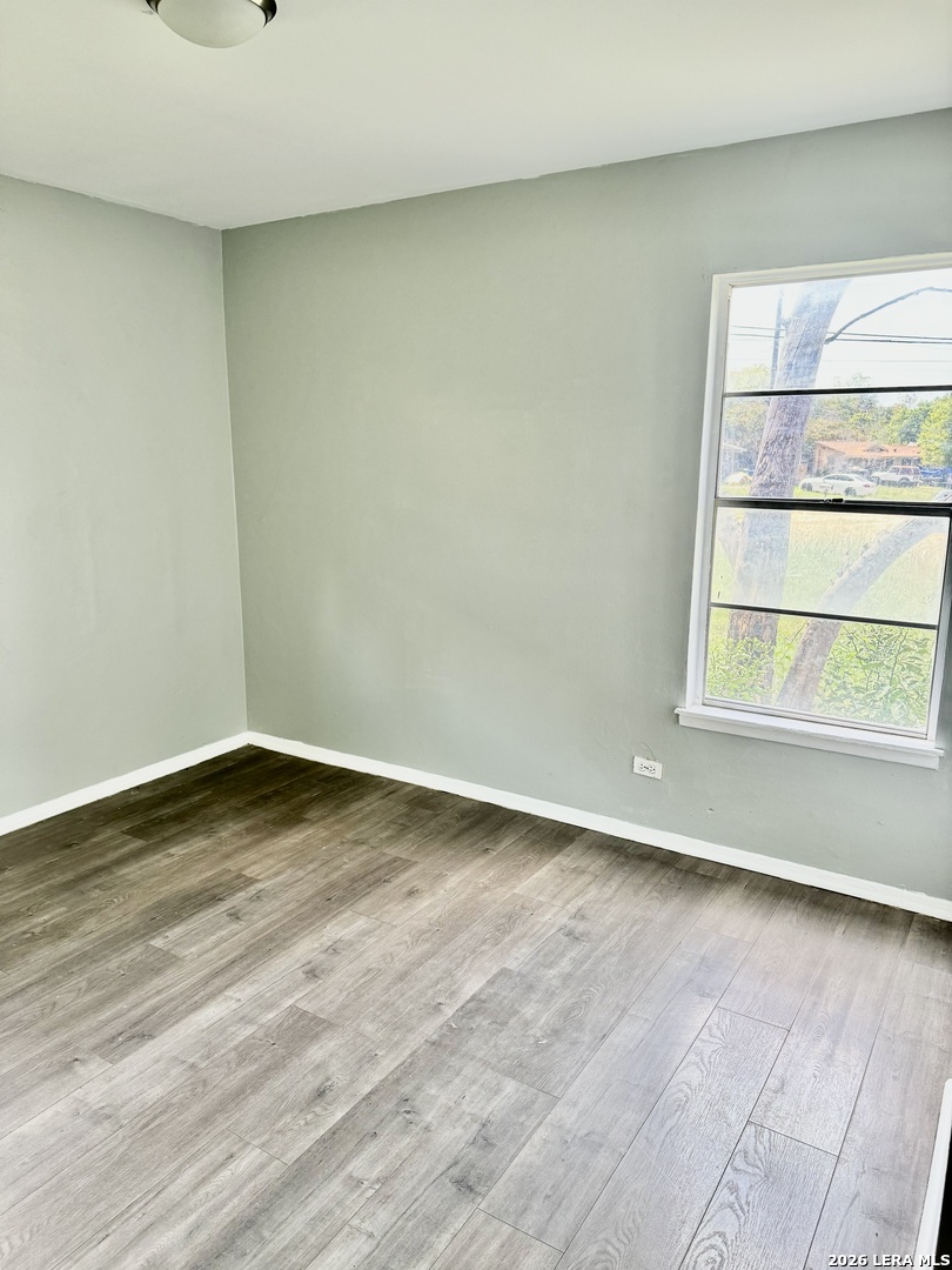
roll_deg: -0.2
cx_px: 476
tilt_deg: -12.3
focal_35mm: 24
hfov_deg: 56.8
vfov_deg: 71.6
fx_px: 880
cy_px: 635
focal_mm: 6.76
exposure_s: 1/121
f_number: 1.78
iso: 125
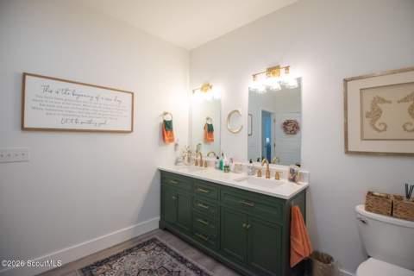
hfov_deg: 100.4
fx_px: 172
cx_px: 207
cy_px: 138
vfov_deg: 77.3
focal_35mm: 15
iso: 1250
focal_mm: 10
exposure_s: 1/320
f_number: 3.5
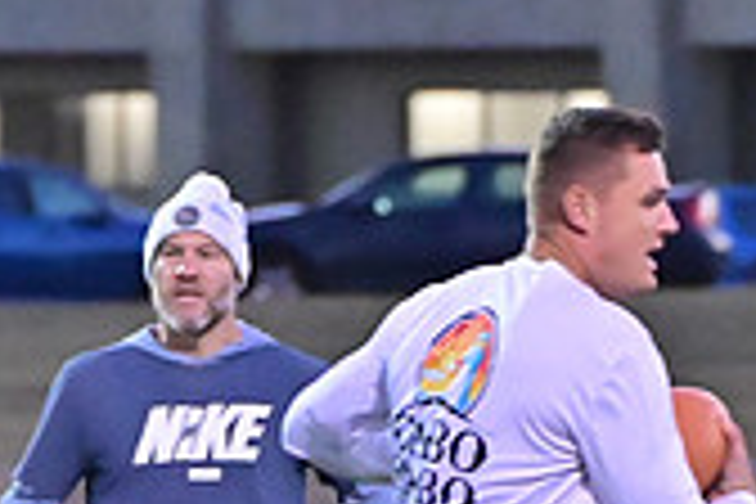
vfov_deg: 2.1
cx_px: 792
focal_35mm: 644
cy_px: 826
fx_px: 13523
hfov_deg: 3.2
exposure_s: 1/400
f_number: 4
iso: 6400
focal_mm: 125
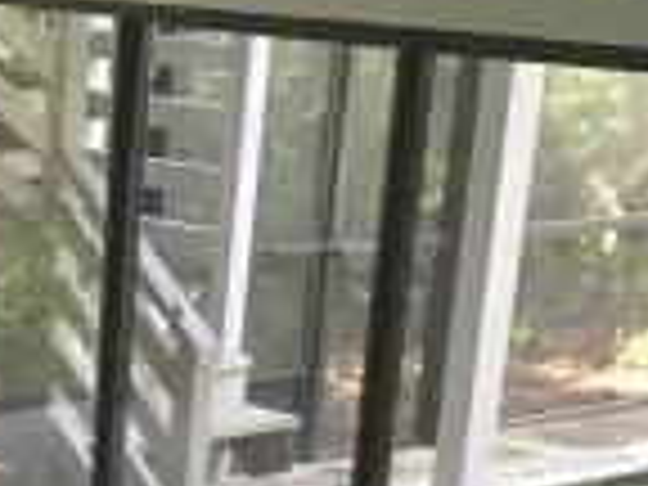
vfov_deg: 10.8
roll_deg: -1.1
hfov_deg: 14.8
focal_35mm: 129
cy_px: 868
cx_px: -140
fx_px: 2415
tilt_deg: -23.8
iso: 160
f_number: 2.2
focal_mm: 4.15
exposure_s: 1/30
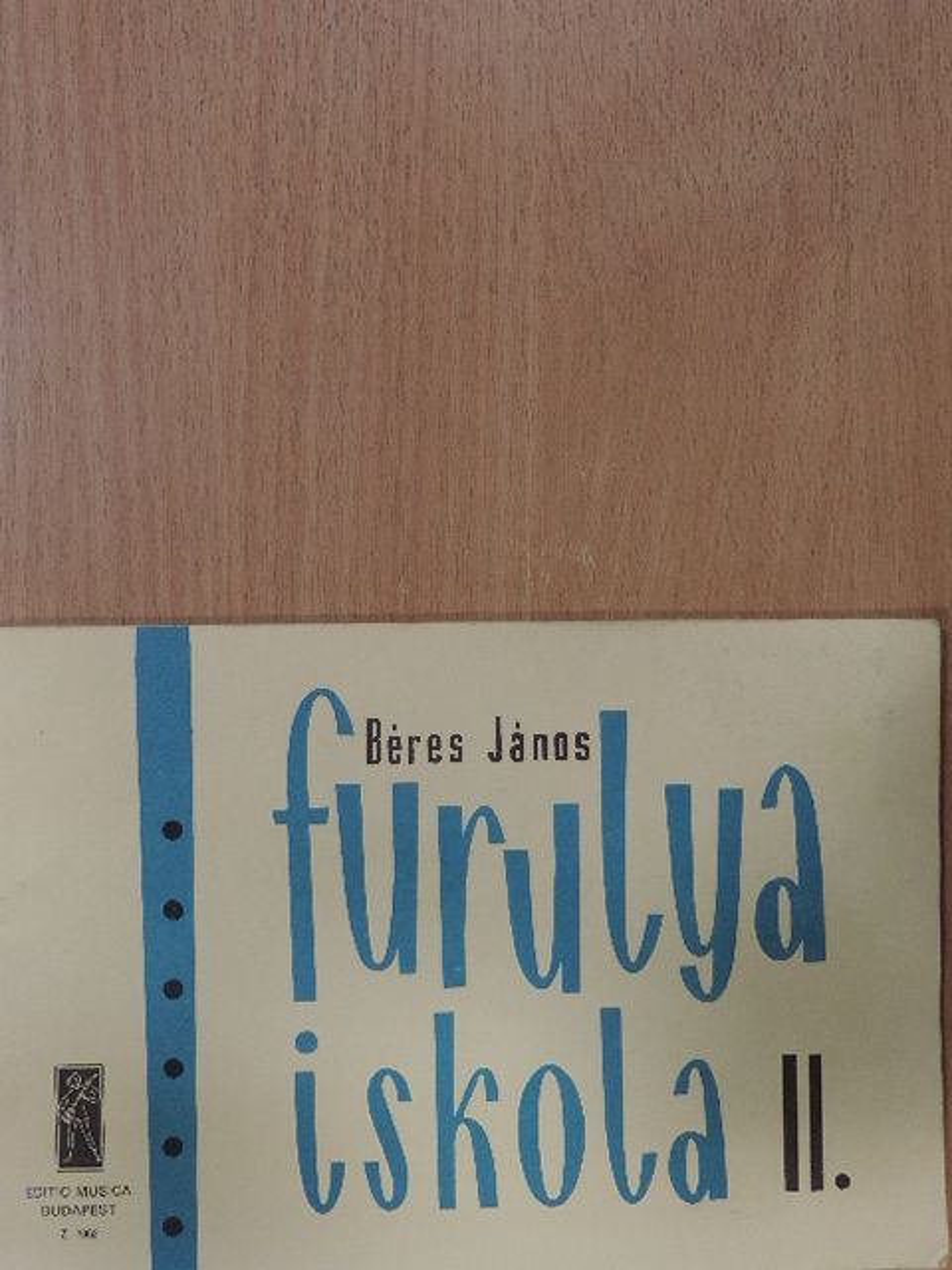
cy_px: 635
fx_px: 1577
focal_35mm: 43
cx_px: 476
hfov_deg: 33.6
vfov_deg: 43.9
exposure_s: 1/20
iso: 400
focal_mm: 7.6
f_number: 4.8
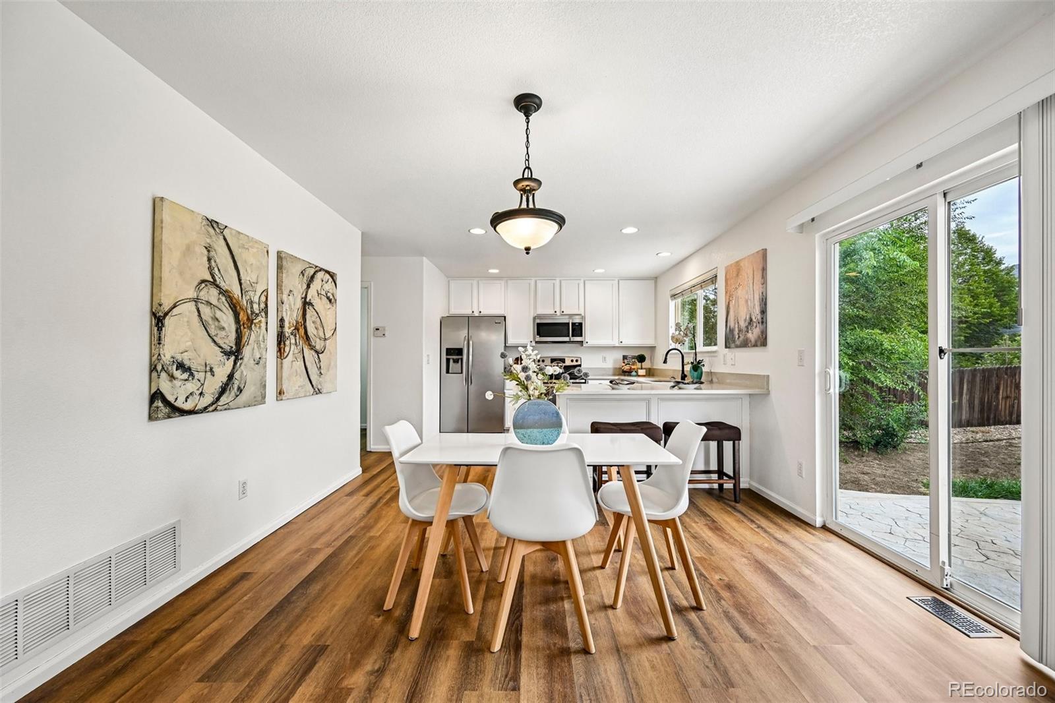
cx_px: 528
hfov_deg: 104.3
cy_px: 352
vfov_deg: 81.2
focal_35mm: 14
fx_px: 410
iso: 90
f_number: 8
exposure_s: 1/15
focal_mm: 14
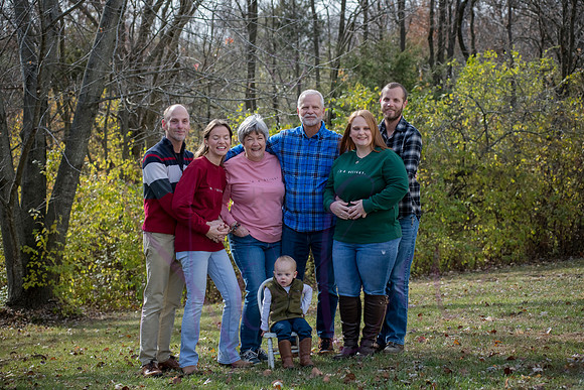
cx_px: 292
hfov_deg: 25.4
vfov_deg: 17.1
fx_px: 1298
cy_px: 195
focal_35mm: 80
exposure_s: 1/800
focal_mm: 80
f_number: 5
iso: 400
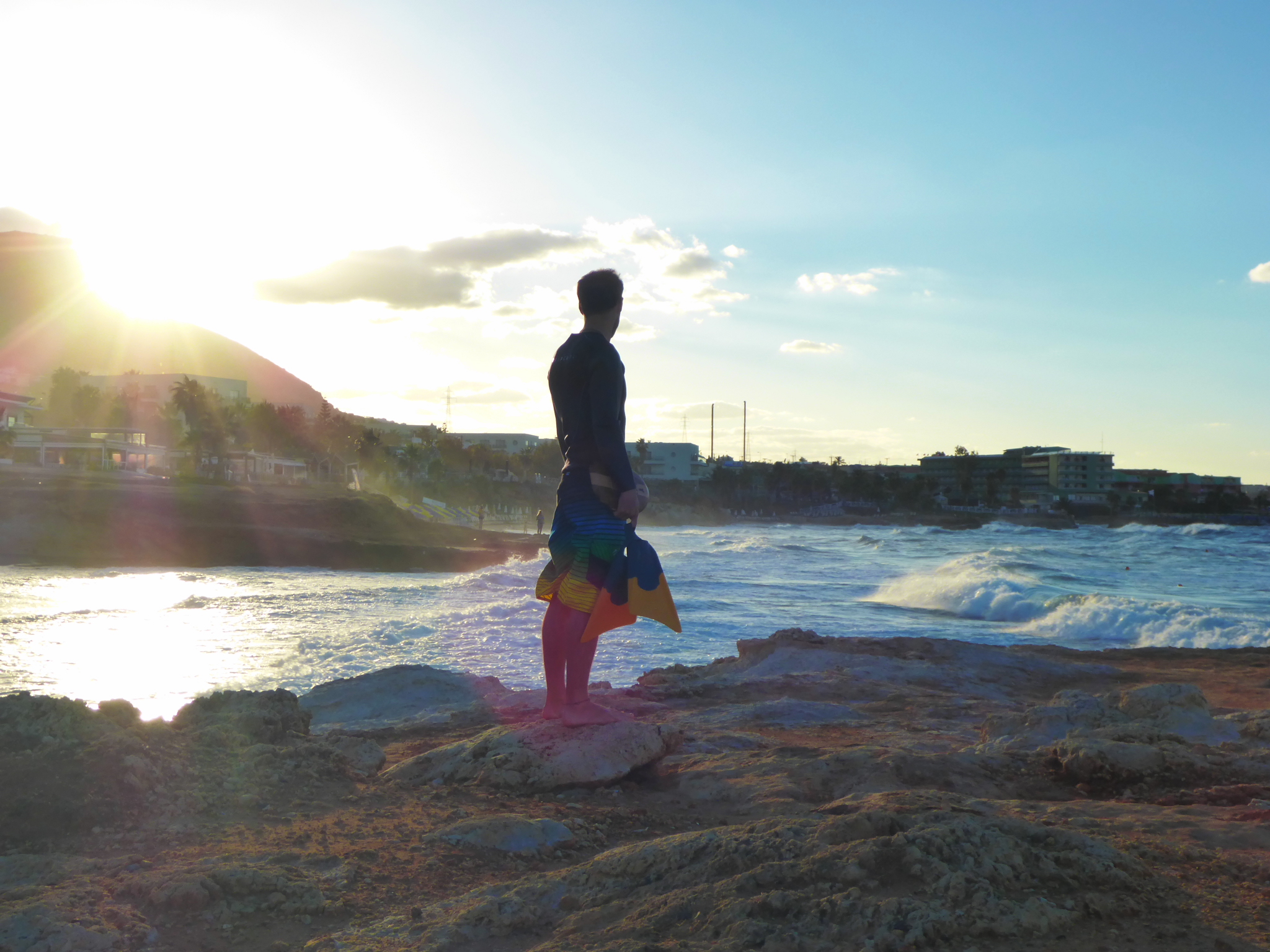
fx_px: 1651
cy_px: 476
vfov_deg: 32.2
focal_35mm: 45
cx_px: 635
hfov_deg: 42.1
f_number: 13
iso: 160
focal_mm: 7.8
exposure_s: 1/80
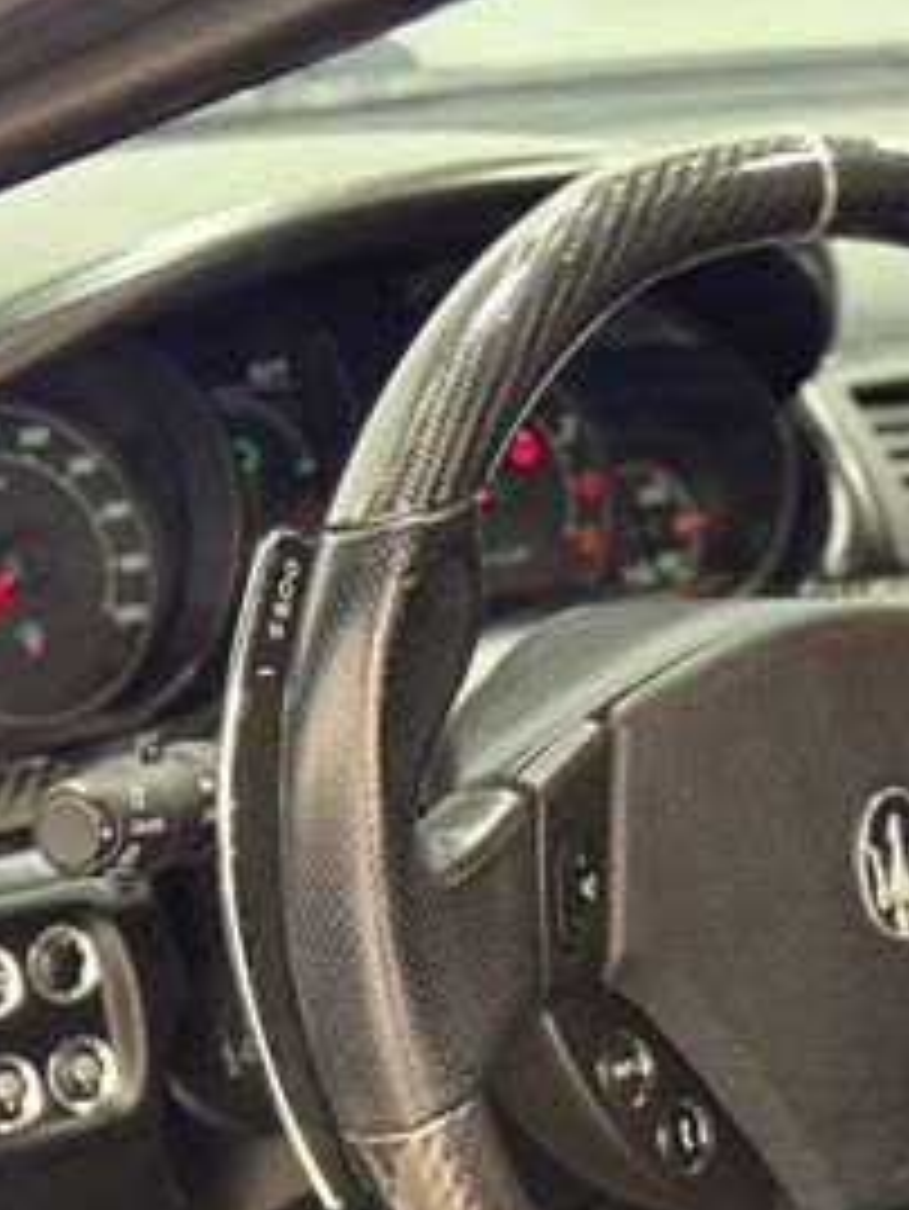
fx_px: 3988
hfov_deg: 12.9
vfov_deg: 17.1
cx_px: 842
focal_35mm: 114
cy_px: 1035
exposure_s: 1/40
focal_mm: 6.76
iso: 250
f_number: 1.78
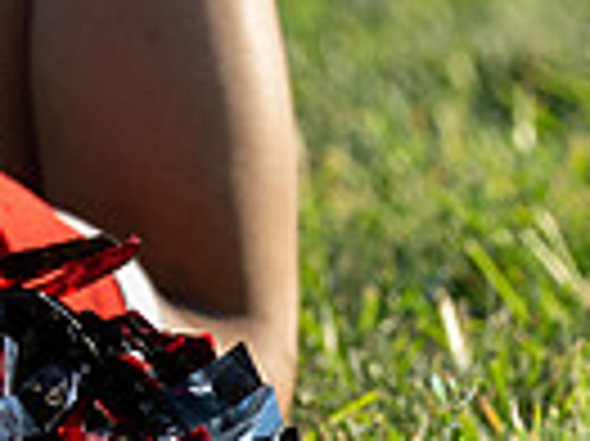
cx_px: -667
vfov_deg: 1.3
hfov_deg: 1.7
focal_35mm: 1154
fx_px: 19651
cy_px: 48
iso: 100
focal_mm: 200
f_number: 5.6
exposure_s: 1/200
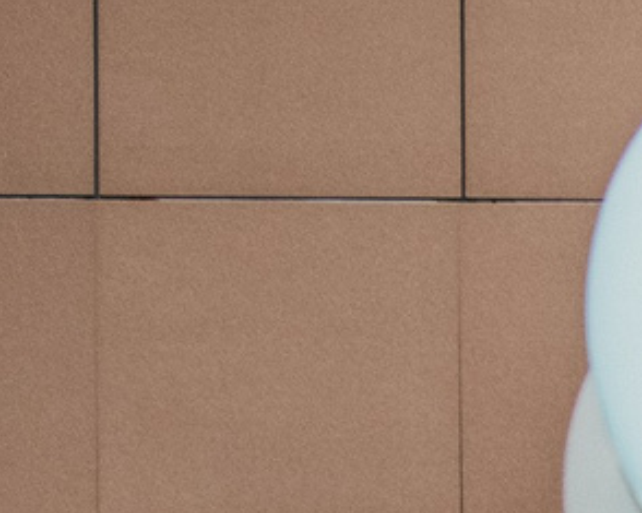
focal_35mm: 261
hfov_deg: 6.4
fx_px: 4958
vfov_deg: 5.5
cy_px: 1681
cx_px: 2341
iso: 400
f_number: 4
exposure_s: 1/160
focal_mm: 30
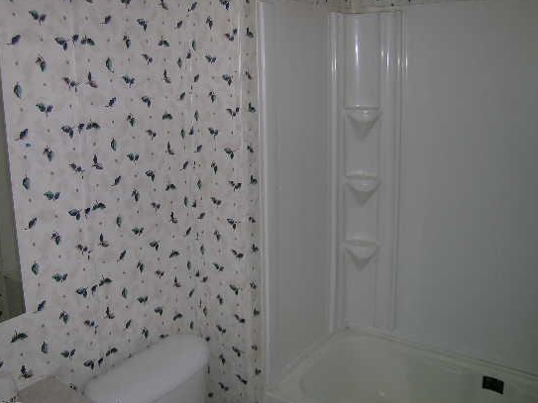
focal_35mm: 33
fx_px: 513
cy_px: 184
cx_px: 234
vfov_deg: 42.9
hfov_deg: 55.2
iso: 50
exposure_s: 1/60.1
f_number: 2.8
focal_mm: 5.8
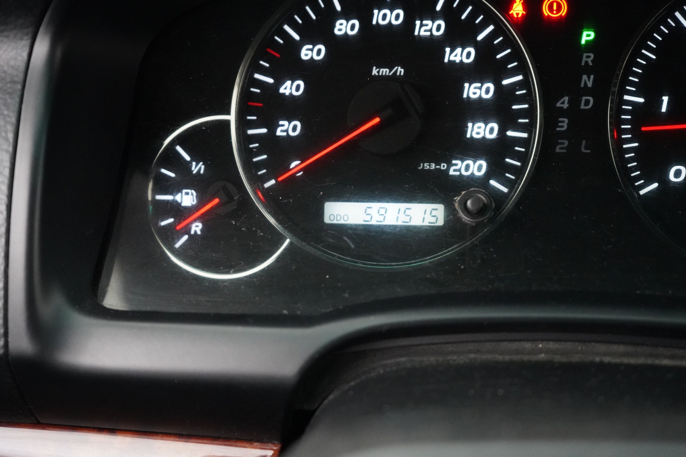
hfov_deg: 40.3
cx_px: 343
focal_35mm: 49
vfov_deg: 27.5
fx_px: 934
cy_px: 228
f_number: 4.5
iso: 12800
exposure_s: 1/60
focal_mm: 49
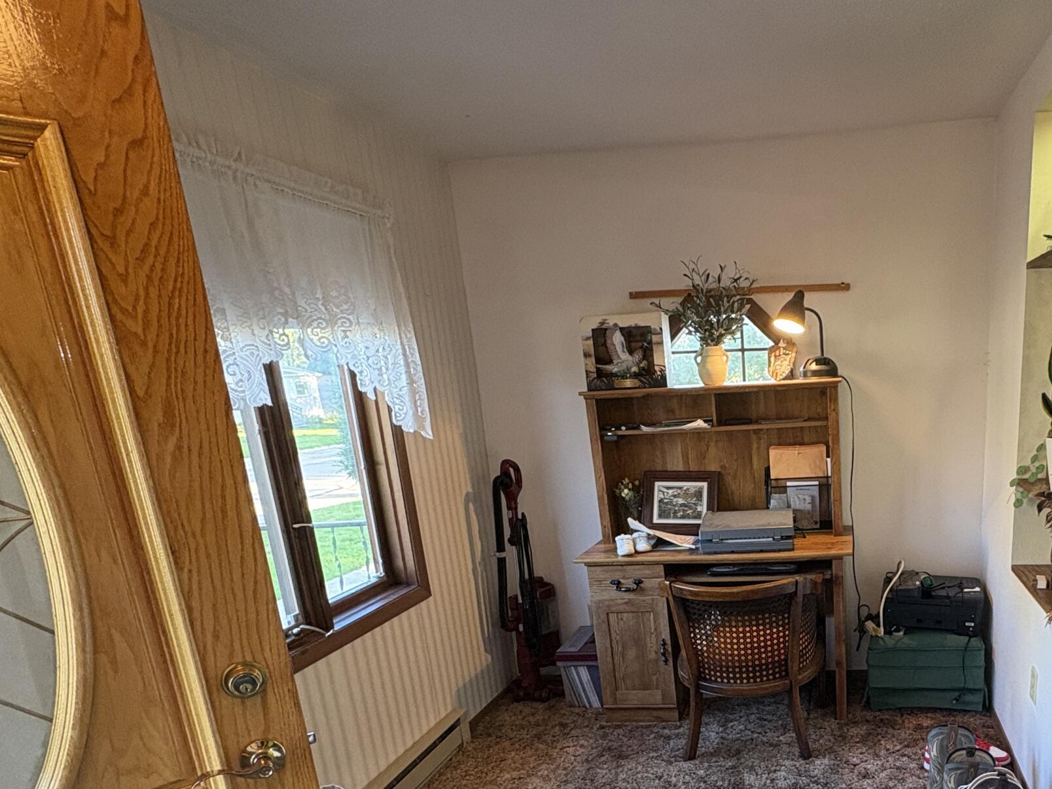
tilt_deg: -16.3
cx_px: 780
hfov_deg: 63.6
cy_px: 590
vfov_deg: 50.9
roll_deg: +2.6
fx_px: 790
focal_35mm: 26
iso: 250
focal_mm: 2.22
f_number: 2.2
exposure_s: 1/60
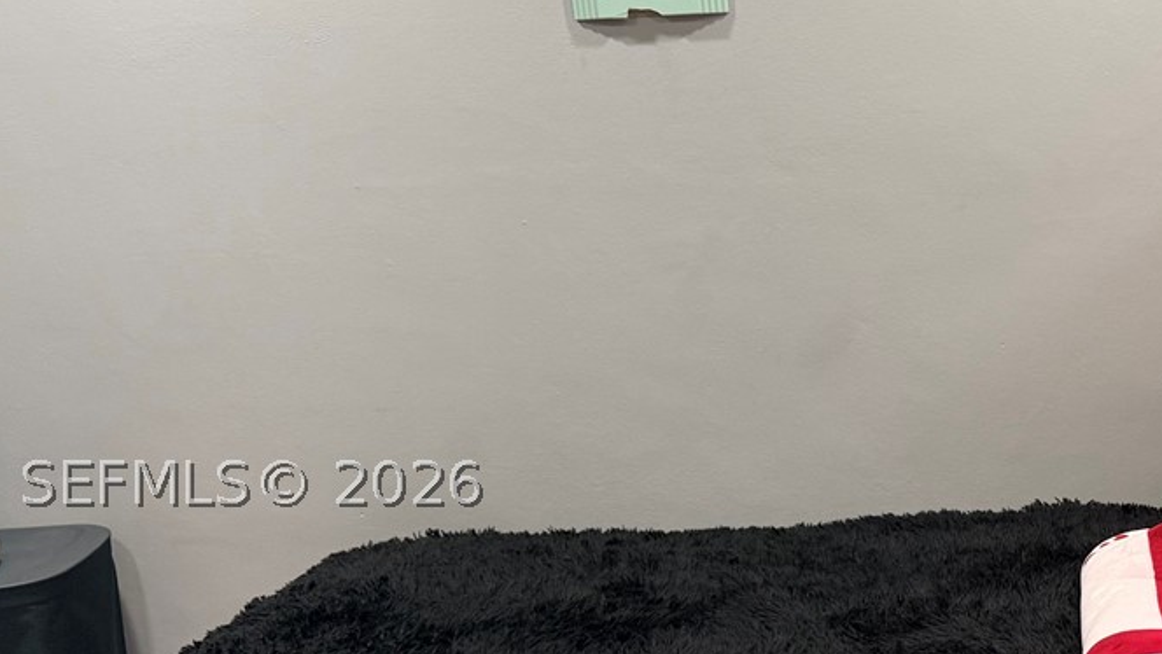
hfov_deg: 31.9
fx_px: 1942
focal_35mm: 63
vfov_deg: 19.0
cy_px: 483
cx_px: 1018
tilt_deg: -13.3
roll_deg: +0.8
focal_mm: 6.76
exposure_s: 1/60
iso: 160
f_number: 1.78
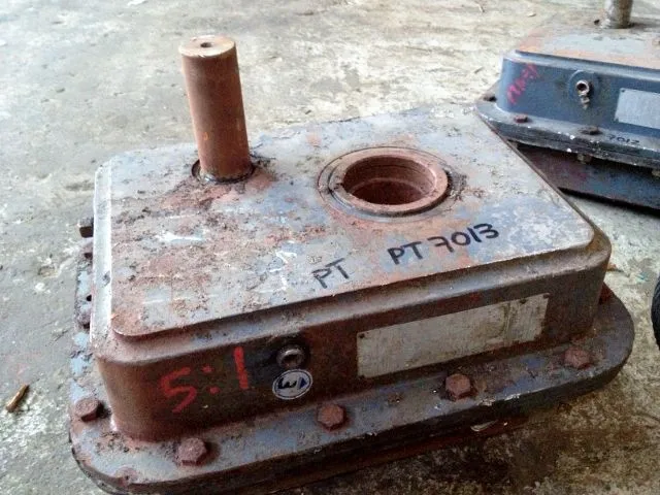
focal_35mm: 35
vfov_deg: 40.7
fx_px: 667
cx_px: 330
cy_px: 248
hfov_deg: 52.6
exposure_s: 1/15
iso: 500
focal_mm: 4.28
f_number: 2.4
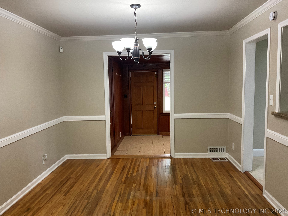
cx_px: 144
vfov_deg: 48.2
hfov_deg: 61.7
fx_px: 241
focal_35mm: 29
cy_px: 108
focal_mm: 3
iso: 160
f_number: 1.8
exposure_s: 1/60
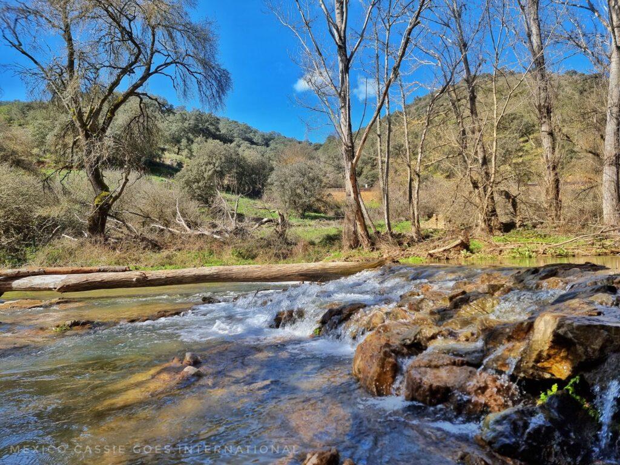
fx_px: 430
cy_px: 232
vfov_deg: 56.8
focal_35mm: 24
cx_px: 310
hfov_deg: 71.6
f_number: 1.8
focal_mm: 6.7
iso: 50
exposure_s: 1/400
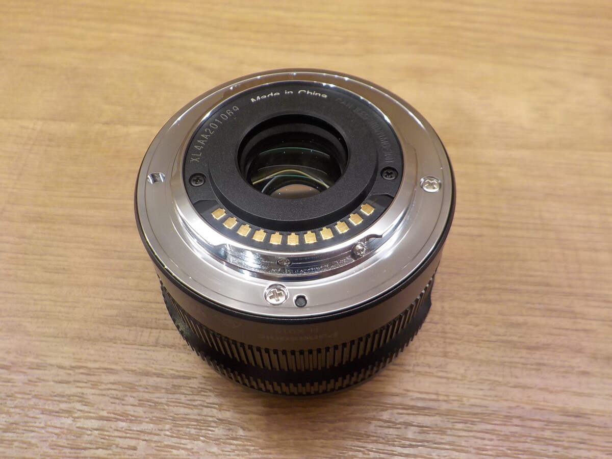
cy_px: 230
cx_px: 306
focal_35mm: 30
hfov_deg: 60.0
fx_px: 530
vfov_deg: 46.8
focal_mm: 4.1
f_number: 3.3
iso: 125
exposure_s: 1/40
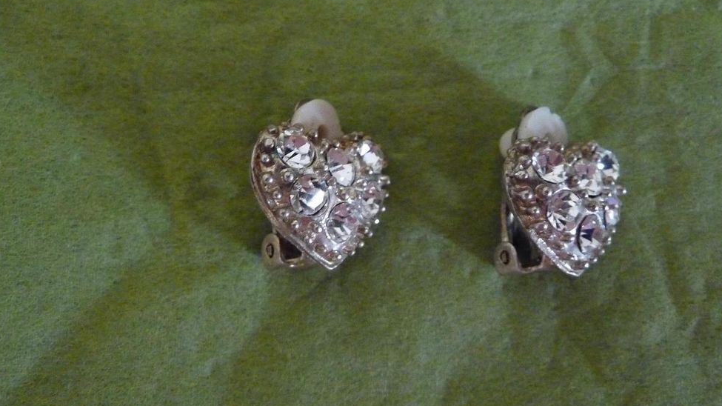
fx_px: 727
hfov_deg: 52.8
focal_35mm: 38
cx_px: 368
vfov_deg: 31.2
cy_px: 190
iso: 800
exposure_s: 1/8
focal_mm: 5.6
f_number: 3.6
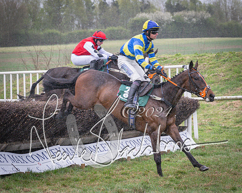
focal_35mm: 144
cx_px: 135
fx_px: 1034
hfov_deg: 13.3
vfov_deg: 10.7
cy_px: 97
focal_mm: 70
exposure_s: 1/1000
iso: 1600
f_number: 4
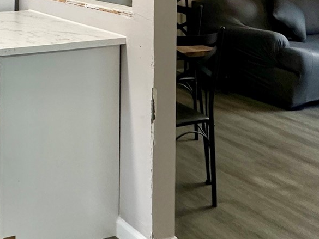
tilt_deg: -0.3
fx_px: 452
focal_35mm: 49
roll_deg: -0.7
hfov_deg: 32.1
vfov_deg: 26.1
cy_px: -57
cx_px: -67
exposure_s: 1/60
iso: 200
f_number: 2.2
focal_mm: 2.22
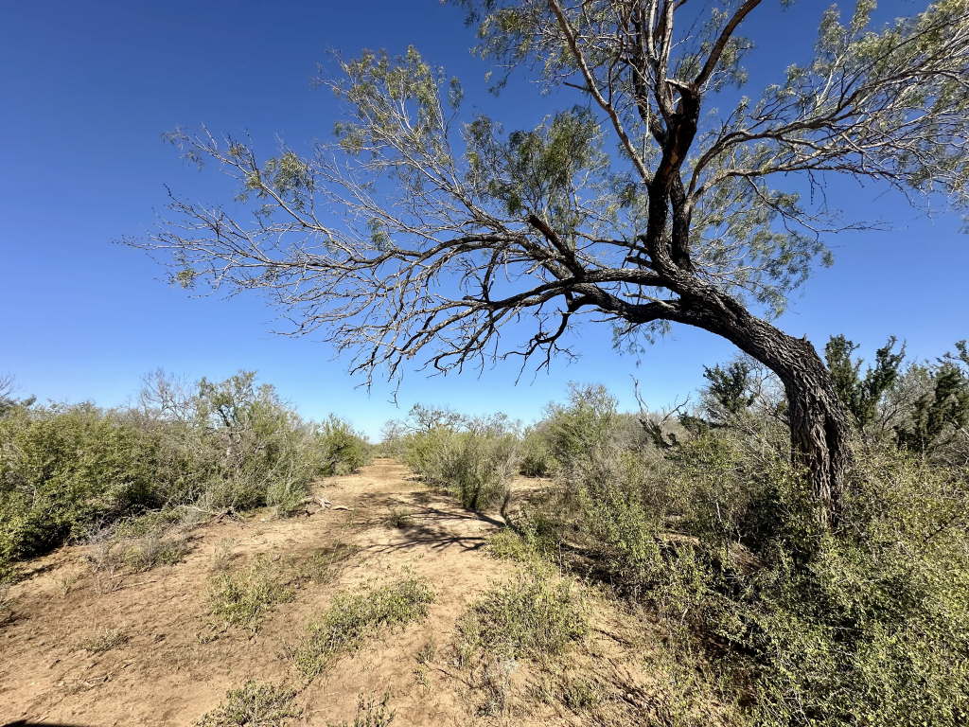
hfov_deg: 102.1
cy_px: 364
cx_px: 484
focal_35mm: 14
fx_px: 392
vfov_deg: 85.7
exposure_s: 1/2212
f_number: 2.2
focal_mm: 2.22
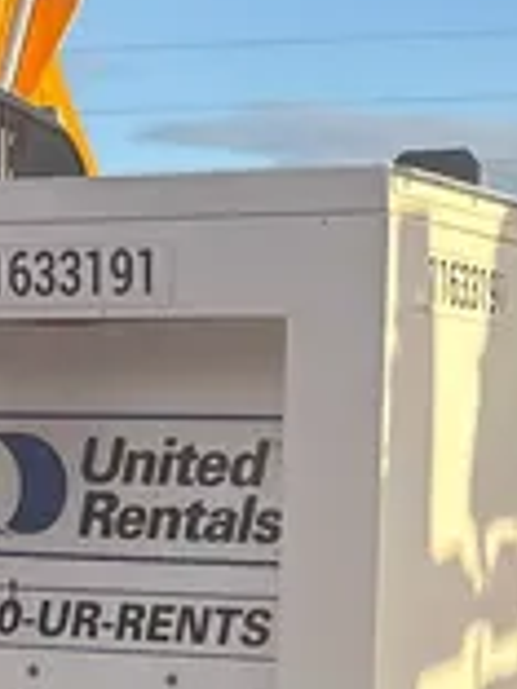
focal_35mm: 122
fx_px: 2429
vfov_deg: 14.4
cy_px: 1195
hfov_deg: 12.1
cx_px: 225
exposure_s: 1/907
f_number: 1.6
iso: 64
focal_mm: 5.96
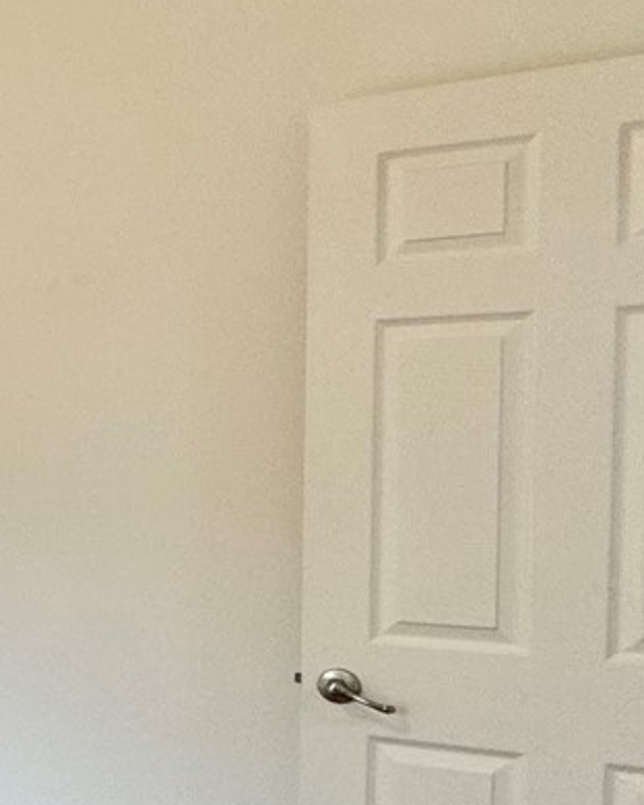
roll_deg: +0.4
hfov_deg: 17.6
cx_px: -691
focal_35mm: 56
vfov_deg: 33.5
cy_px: 489
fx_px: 1334
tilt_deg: -2.3
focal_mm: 2.22
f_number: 2.2
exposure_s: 1/120
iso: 125
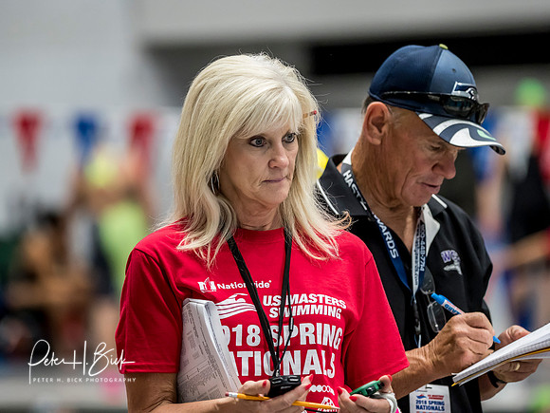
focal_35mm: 401
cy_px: 206
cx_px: 275
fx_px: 6371
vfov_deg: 3.7
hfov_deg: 4.9
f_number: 2.8
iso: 2000
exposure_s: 1/400
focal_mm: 200
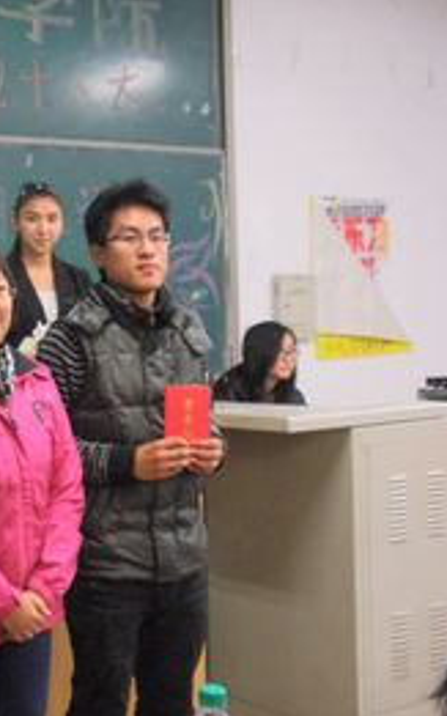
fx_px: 1229
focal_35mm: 63
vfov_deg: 32.5
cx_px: -49
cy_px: 342
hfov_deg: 19.7
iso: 200
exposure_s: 1/10
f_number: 3.5
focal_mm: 6.6
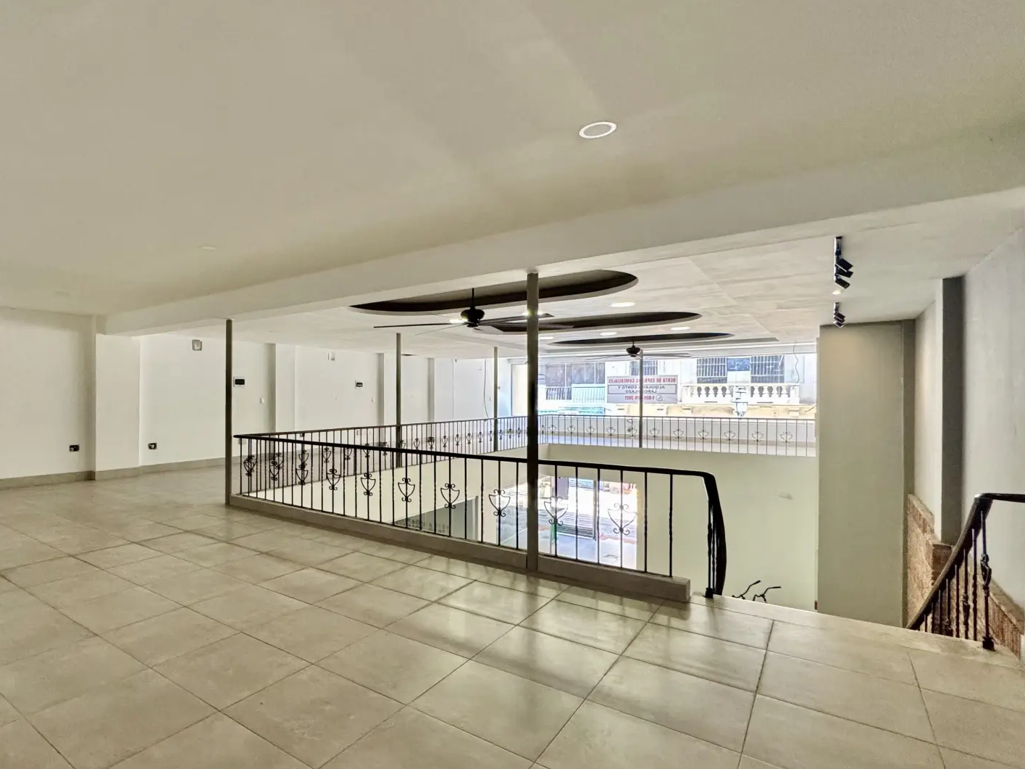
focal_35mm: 19
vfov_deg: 68.6
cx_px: 343
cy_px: 400
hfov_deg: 81.9
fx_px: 563
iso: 320
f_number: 2.2
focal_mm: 2.22
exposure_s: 1/120
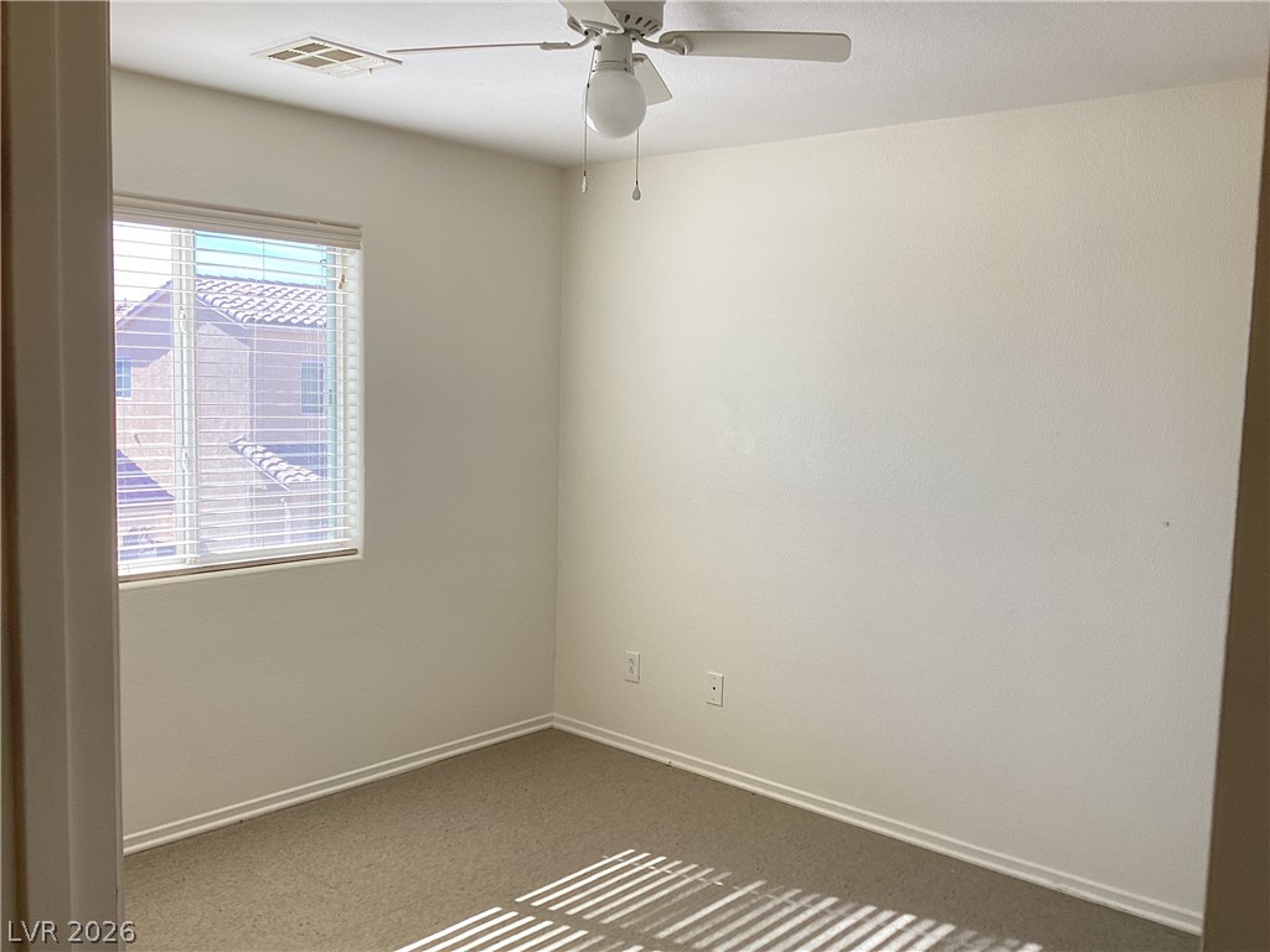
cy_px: 476
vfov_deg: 45.4
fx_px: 1137
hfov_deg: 58.4
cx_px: 635
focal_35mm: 31
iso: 32
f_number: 2.4
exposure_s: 1/100
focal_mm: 3.3
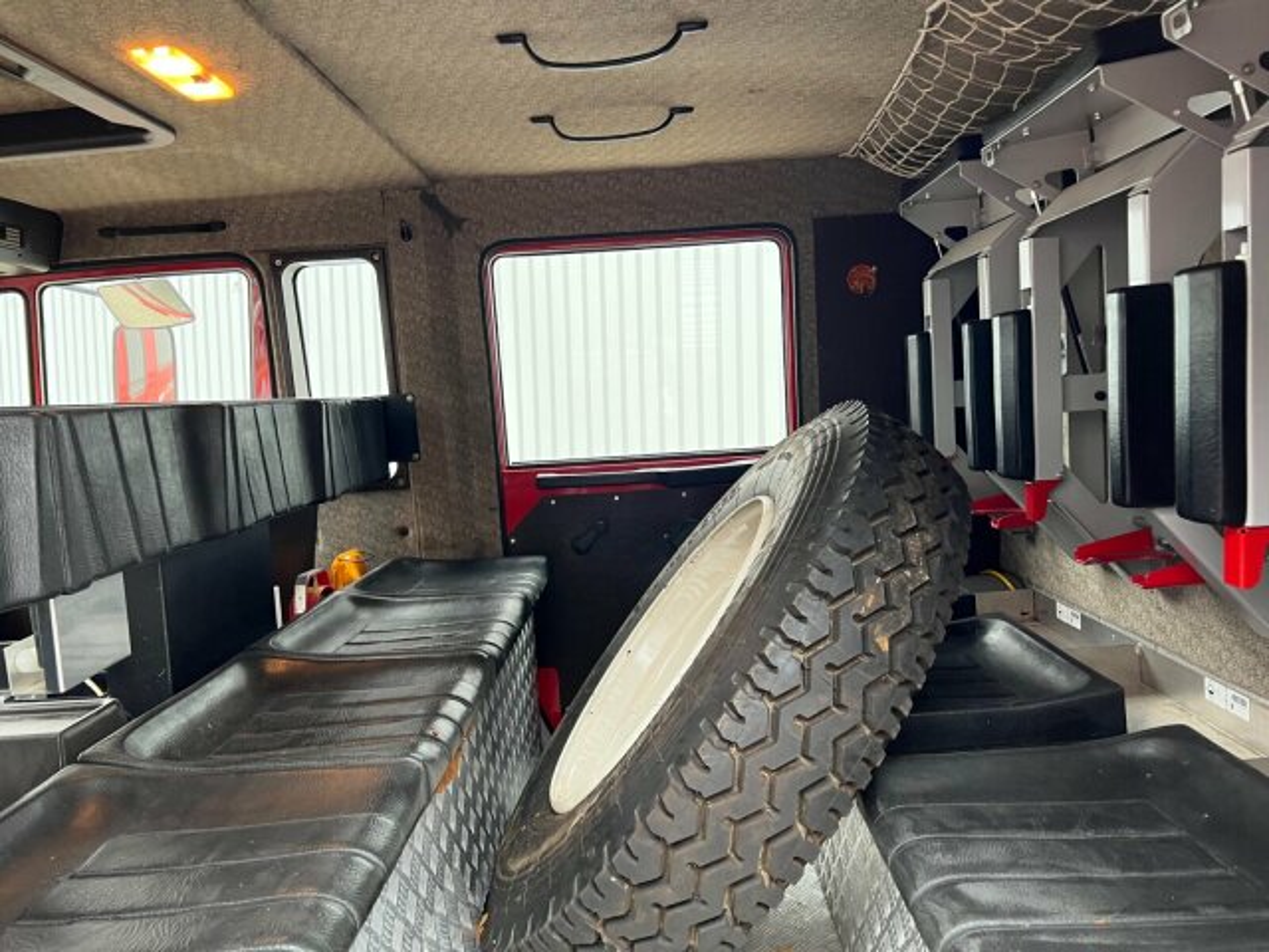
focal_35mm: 26
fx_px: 953
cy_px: 476
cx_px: 634
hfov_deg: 67.3
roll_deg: +2.1
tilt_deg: -3.4
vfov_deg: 53.1
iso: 125
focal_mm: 5.7
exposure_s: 1/79
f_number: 1.5
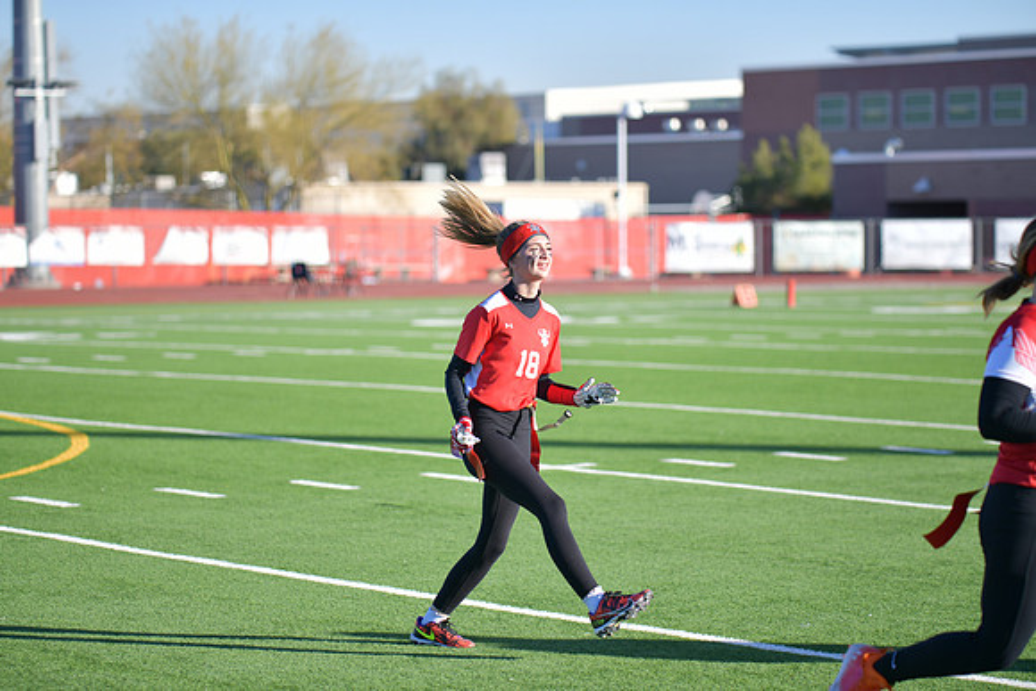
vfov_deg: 11.4
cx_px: 518
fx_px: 3454
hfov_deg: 17.1
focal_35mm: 120
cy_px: 346
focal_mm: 120
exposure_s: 1/800
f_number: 2.8
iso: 64
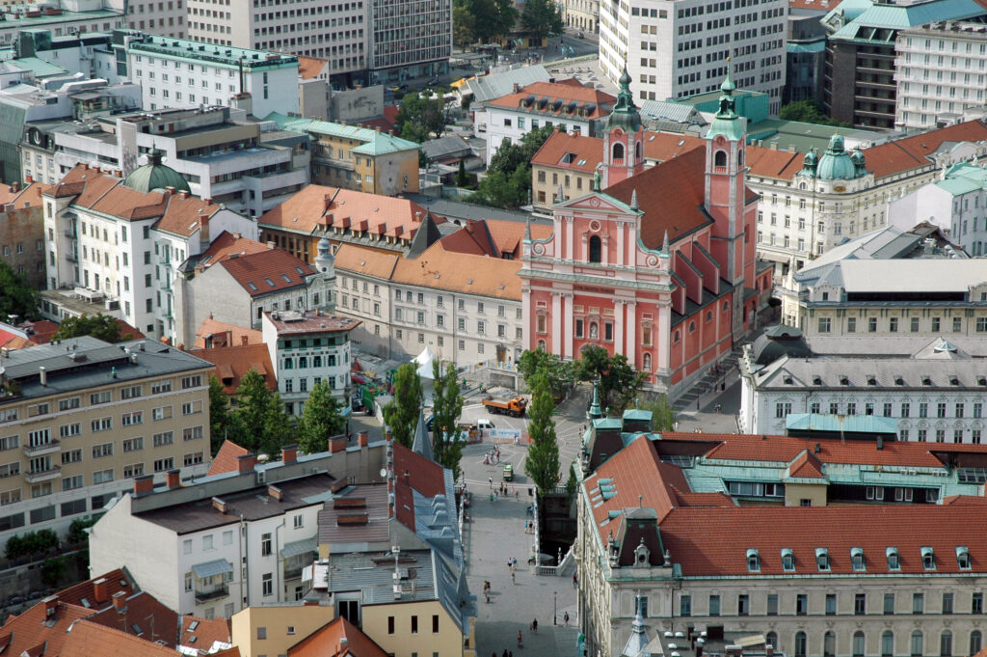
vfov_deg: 15.2
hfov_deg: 22.6
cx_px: 494
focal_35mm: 90
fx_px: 2465
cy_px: 328
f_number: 10
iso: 320
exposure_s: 1/400
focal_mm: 60
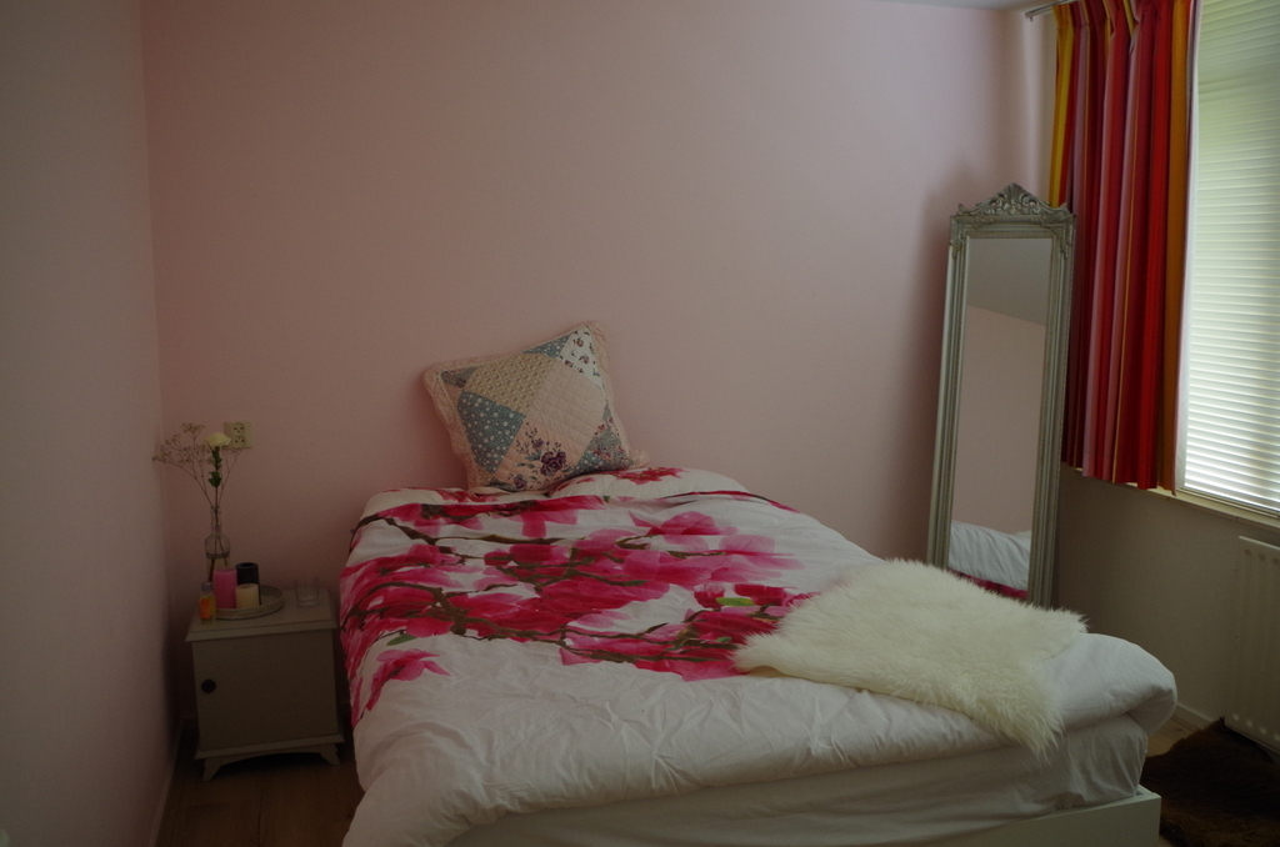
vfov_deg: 42.1
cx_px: 640
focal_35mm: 31
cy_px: 424
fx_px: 1100
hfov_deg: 60.4
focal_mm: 21.25
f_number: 4
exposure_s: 1/30
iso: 800
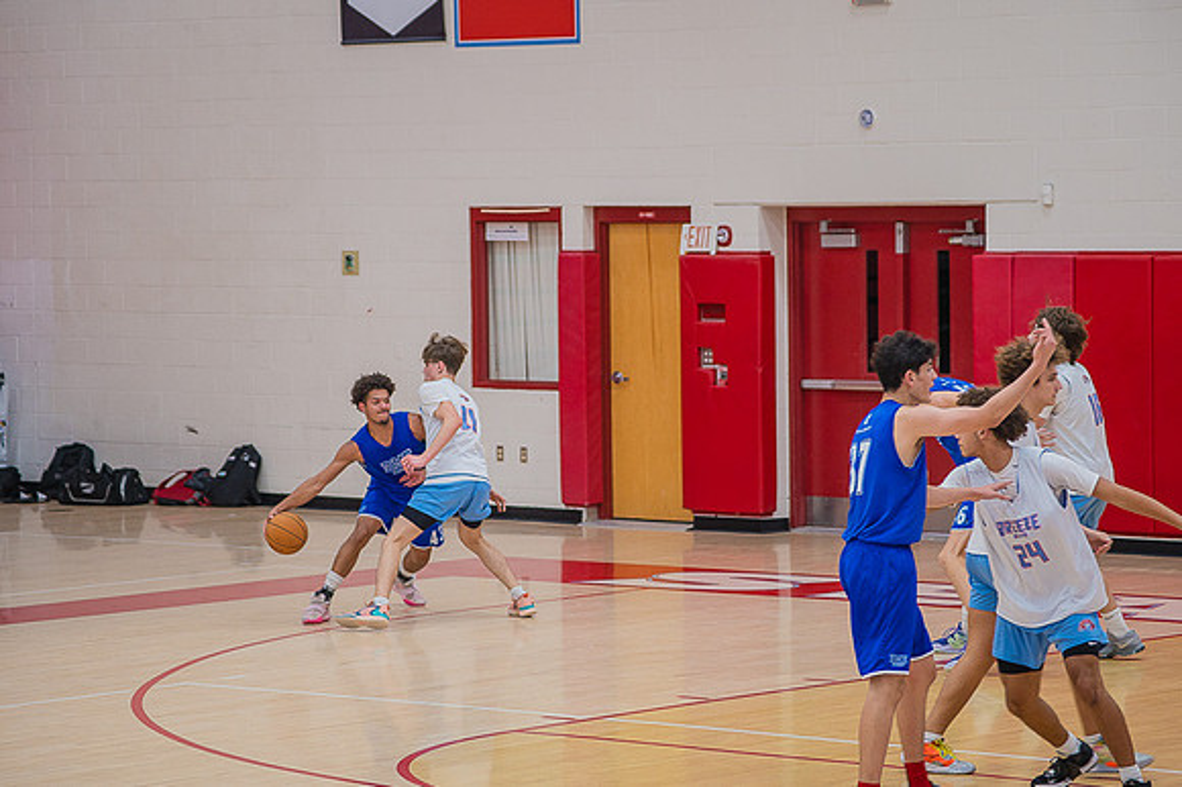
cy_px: 394
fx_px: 4666
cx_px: 591
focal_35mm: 142
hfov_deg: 14.4
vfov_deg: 9.6
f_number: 5
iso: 1000
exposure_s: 1/250
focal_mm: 135
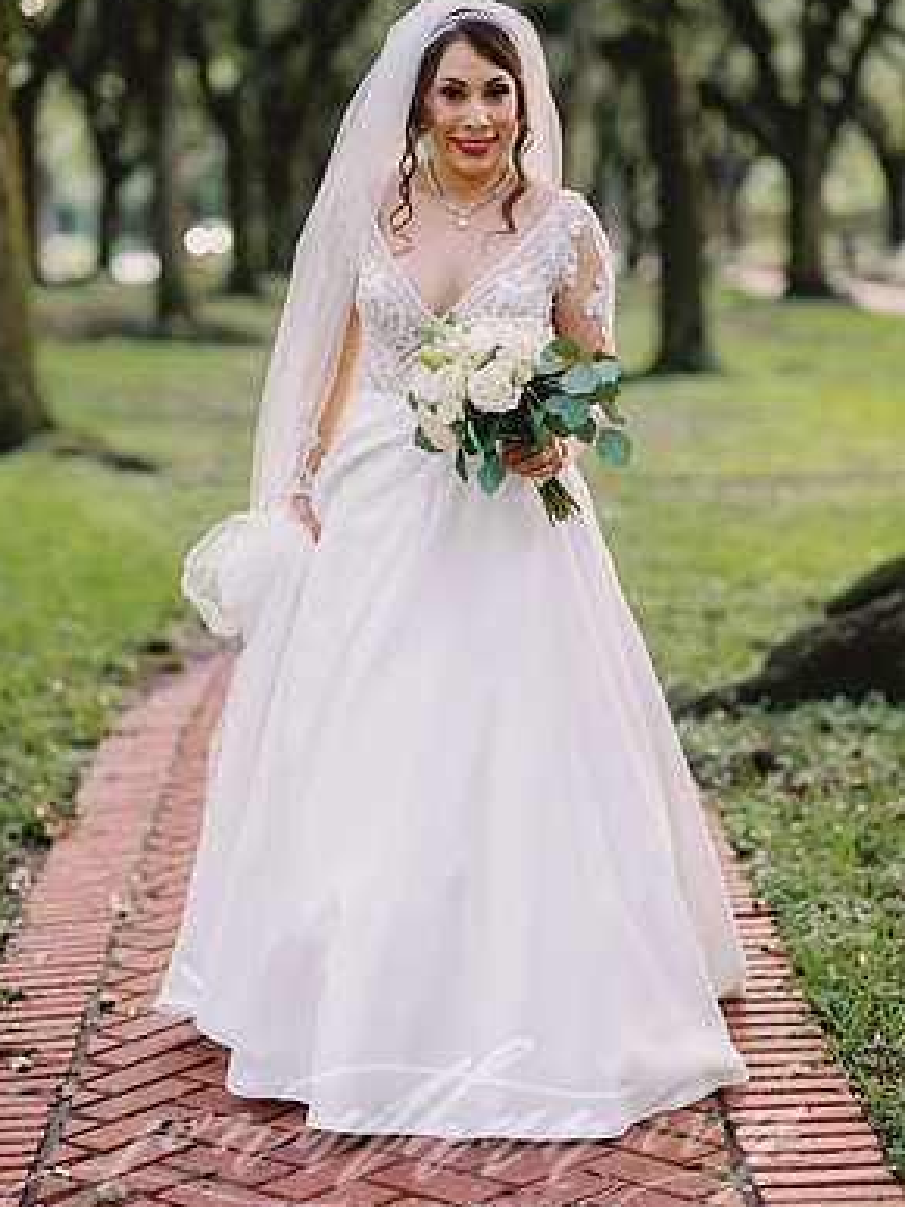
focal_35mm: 95
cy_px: 555
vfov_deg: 20.7
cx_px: 440
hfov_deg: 15.6
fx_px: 3313
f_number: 2
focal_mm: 85
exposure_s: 1/250
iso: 1250
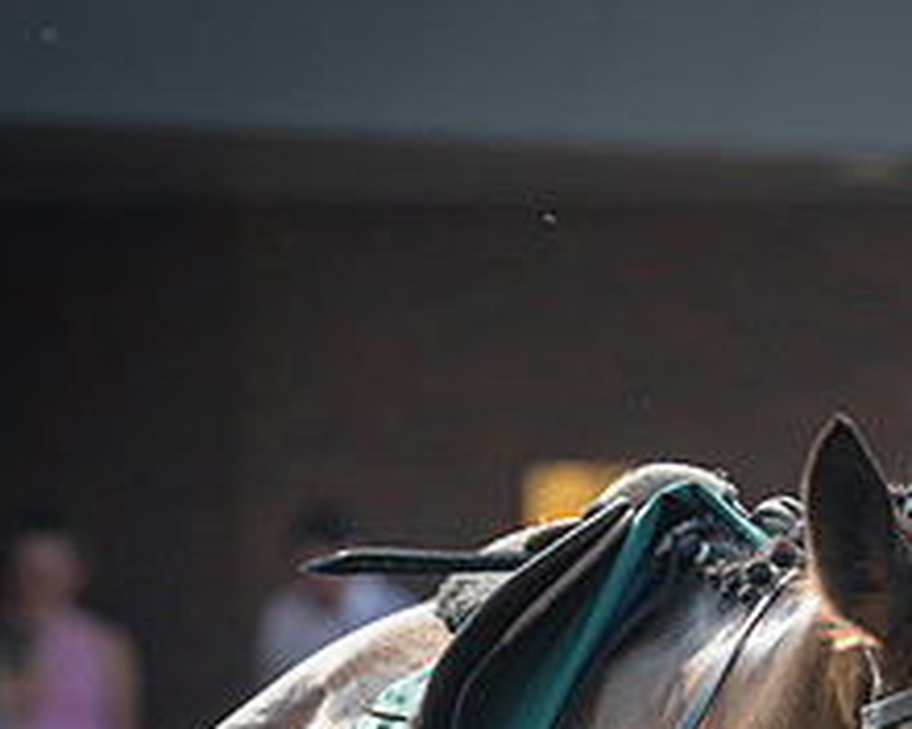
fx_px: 15709
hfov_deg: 3.3
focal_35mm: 582
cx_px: 1220
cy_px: 853
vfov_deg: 2.7
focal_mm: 135
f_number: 4
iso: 80
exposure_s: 1/400
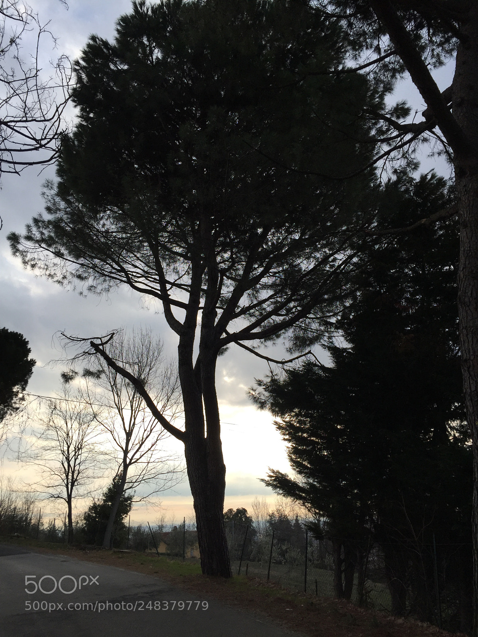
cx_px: 239
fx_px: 534
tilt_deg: +20.8
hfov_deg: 48.2
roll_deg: +2.3
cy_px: 318
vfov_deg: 61.7
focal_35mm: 29
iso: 32
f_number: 2.2
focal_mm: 4.15
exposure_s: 1/1464
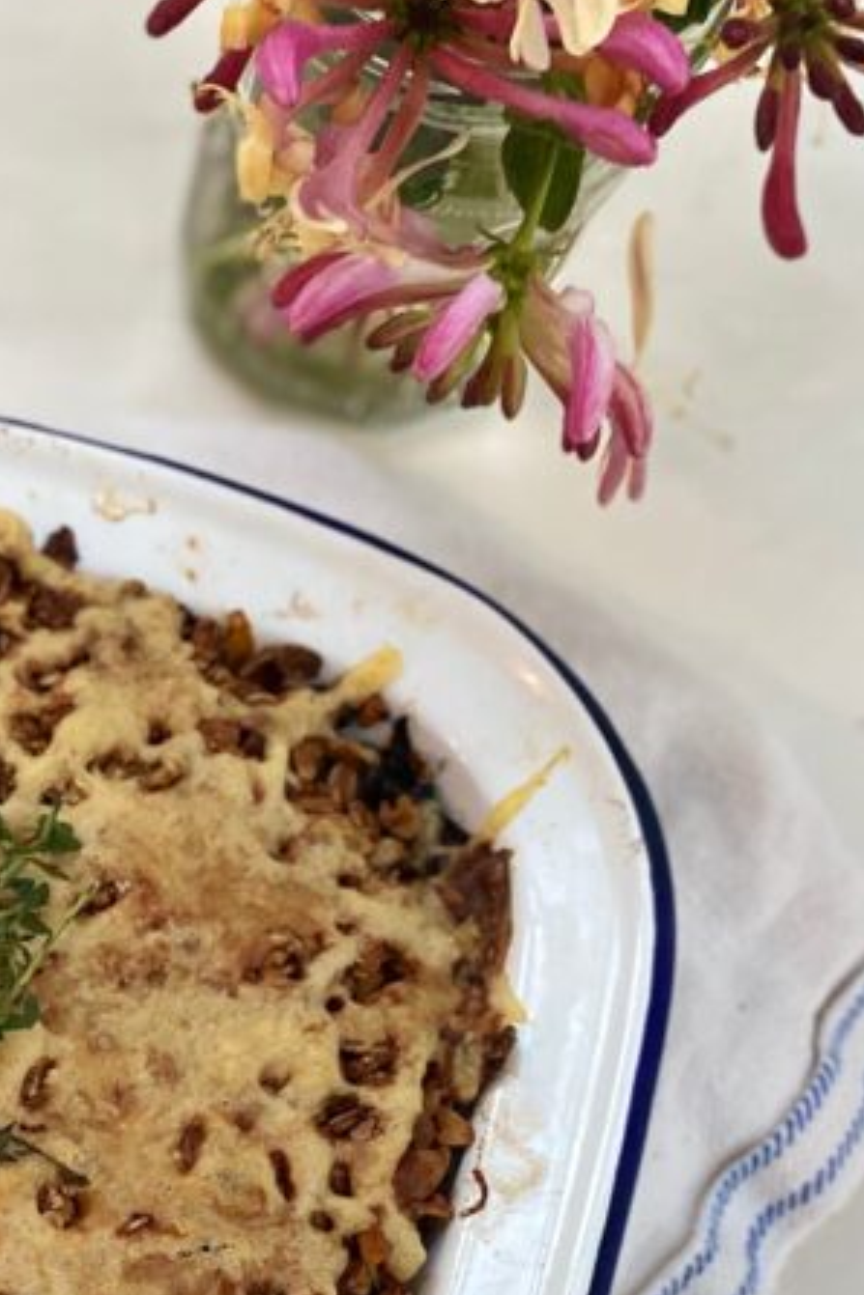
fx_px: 2232
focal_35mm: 62
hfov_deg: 20.6
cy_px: 1217
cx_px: -154
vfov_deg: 30.6
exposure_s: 1/60
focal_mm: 4.25
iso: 400
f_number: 1.8
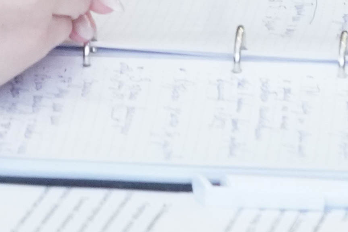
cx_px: -279
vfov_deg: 2.4
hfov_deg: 3.6
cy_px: -551
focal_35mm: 568
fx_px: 5489
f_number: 9
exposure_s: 1/60
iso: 6400
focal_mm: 82
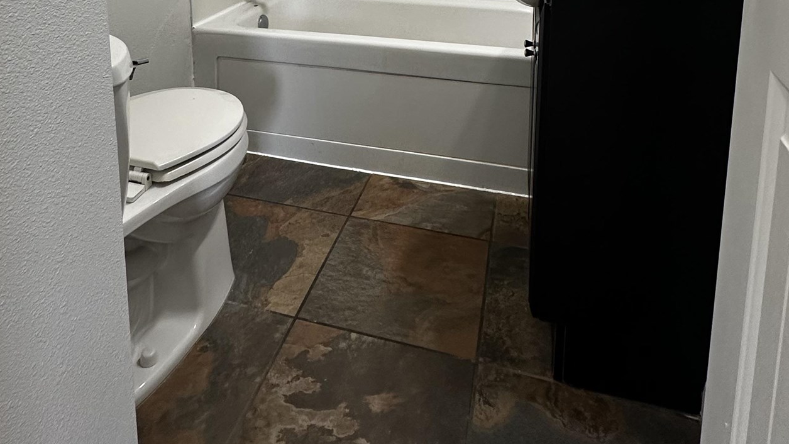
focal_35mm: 28
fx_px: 586
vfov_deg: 35.4
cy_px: -45
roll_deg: -0.7
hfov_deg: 67.7
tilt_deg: -6.0
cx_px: 349
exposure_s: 1/120
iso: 200
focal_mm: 2.22
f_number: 2.2
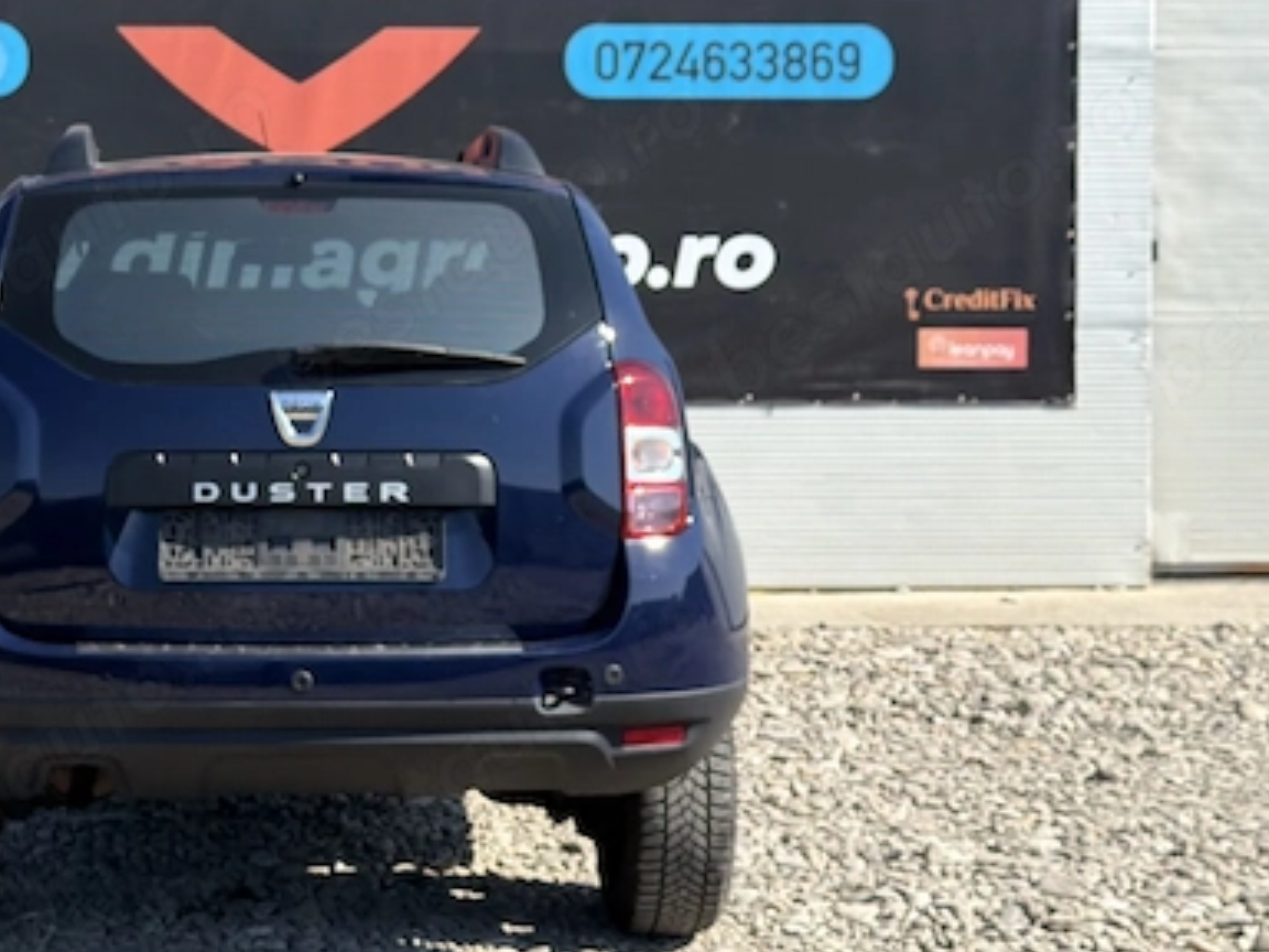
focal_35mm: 75
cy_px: 284
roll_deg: +0.1
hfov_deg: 25.7
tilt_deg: -1.1
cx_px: 311
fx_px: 2749
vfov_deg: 19.5
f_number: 1.78
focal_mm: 6.76
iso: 80
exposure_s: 1/4587
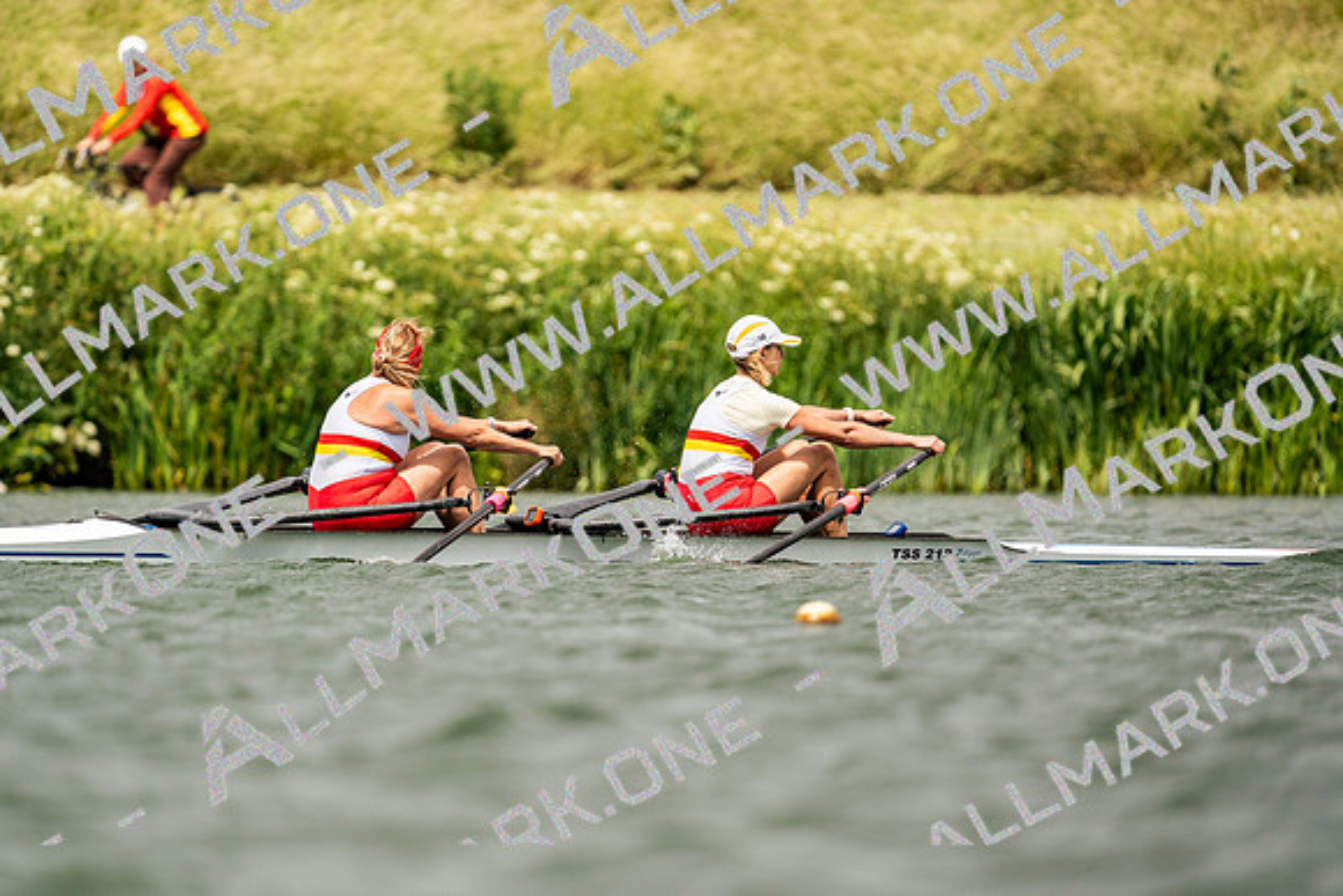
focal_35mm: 600
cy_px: 448
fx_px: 22388
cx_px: 672
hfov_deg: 3.4
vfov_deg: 2.3
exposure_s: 1/2000
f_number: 6.3
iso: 320
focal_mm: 600
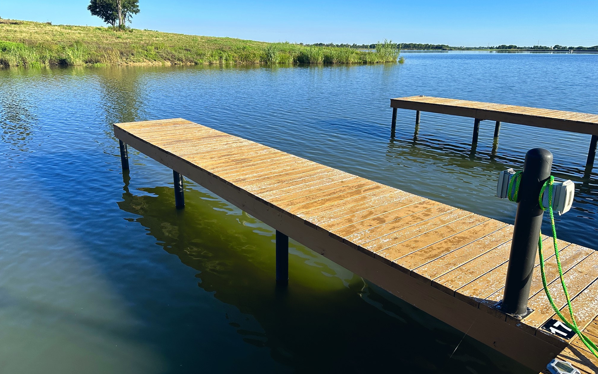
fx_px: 424
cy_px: 180
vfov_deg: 47.6
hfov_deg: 70.4
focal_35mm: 26
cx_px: 304
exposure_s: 1/2660
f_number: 1.78
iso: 80
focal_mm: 6.86
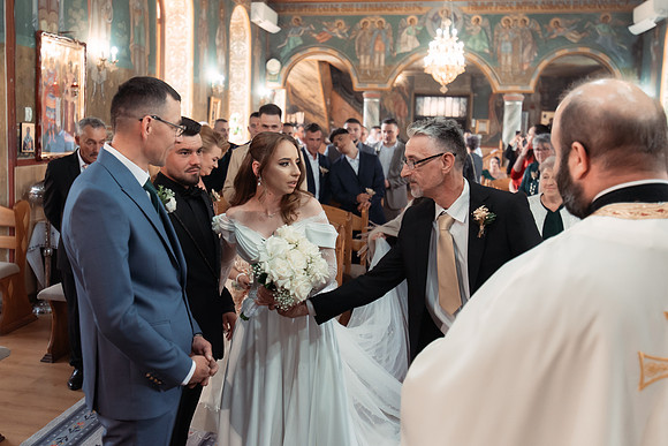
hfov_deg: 53.6
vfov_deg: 37.4
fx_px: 658
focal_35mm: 35
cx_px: 286
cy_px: 198
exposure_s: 1/200
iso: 1250
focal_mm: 30
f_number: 2.8
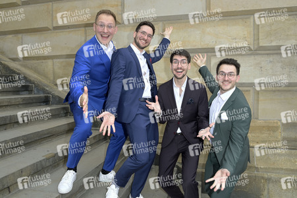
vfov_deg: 53.1
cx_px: 148
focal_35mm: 24
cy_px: 99
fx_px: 198
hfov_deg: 73.8
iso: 400
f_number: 6.3
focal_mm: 24
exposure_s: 1/250
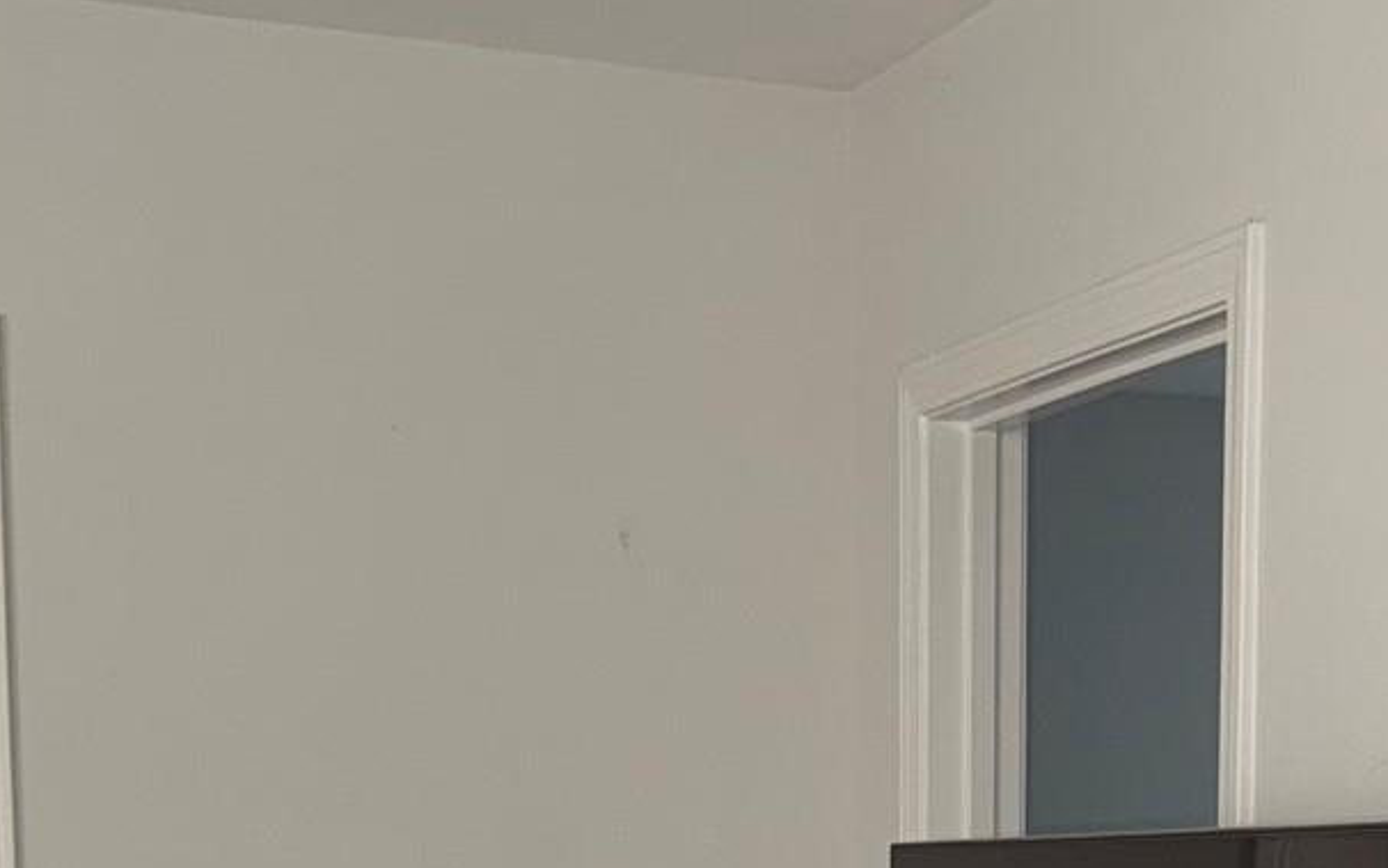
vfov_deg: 14.2
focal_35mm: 86
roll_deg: -0.5
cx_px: 1033
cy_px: 1319
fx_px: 3254
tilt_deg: -7.0
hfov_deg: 23.8
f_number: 1.78
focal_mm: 6.76
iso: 100
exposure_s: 1/46
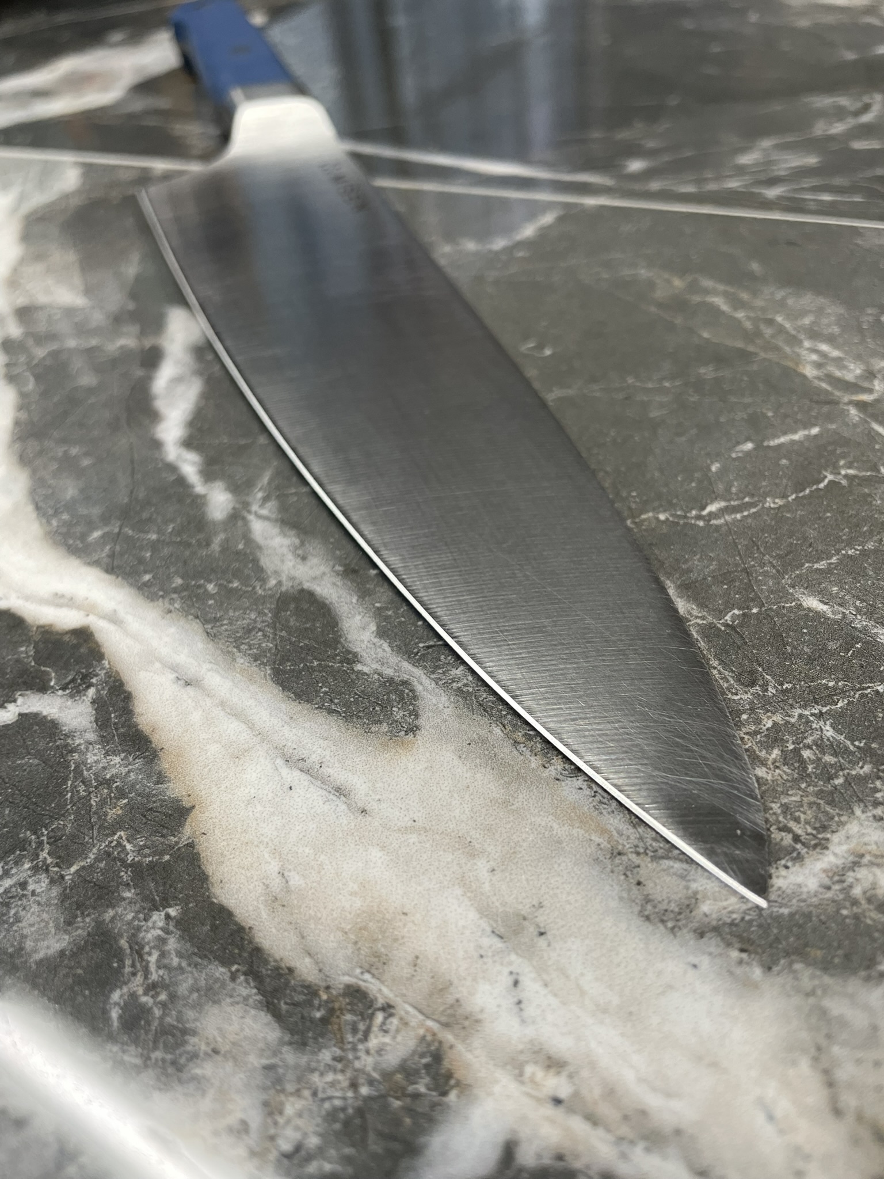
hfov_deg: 53.1
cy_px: 590
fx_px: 885
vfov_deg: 67.3
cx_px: 442
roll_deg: +9.6
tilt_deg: -42.3
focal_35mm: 26
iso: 100
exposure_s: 1/120
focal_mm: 4.2
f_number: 1.6
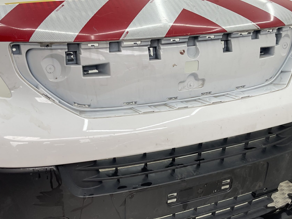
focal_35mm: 44
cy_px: 144
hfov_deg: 42.9
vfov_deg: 32.6
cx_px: 139
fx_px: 371
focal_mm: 3
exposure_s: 1/120
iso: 25
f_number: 1.8
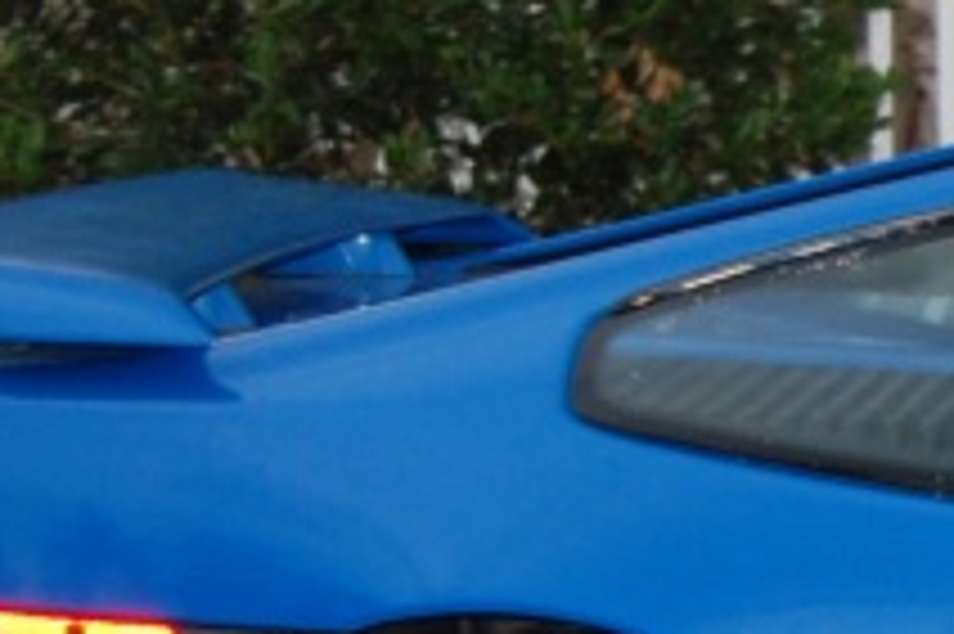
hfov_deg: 8.7
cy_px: 668
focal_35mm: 224
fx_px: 5942
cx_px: 1917
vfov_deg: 6.1
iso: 450
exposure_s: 1/60
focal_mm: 31
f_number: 4.5
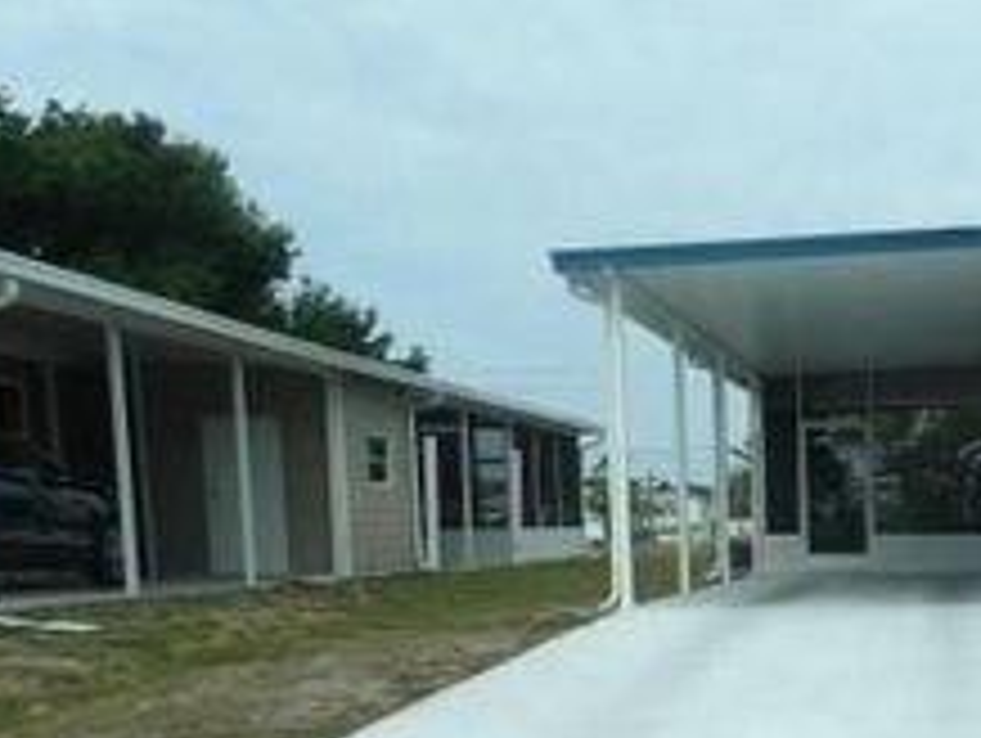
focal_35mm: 55
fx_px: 1560
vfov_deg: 25.4
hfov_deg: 31.1
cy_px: 731
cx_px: 1076
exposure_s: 1/663
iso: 100
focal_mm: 4.3
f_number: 4.6
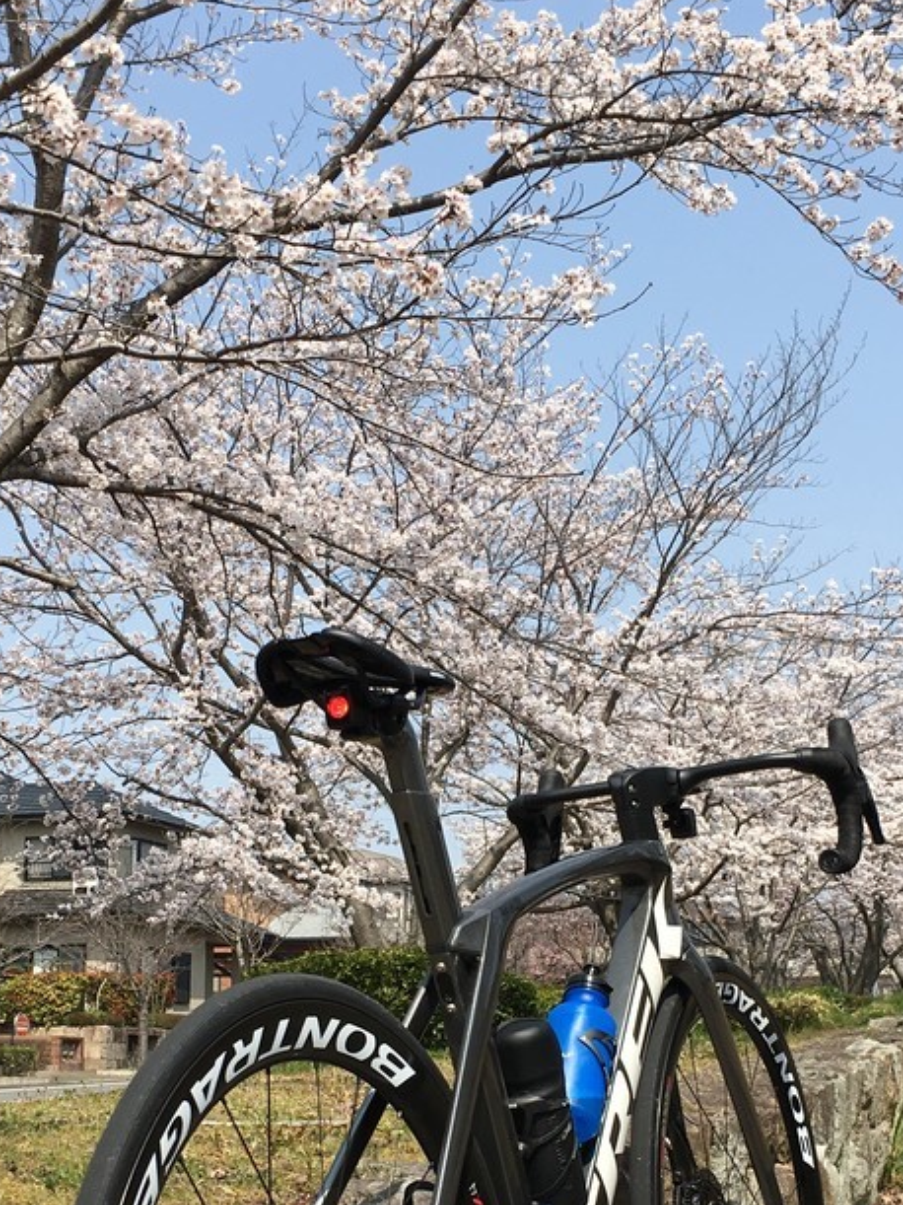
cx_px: 479
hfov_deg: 25.6
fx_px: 1983
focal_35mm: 57
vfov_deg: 33.2
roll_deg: +1.3
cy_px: 893
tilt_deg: +5.5
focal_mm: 4.15
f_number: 2.2
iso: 25
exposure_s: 1/1479
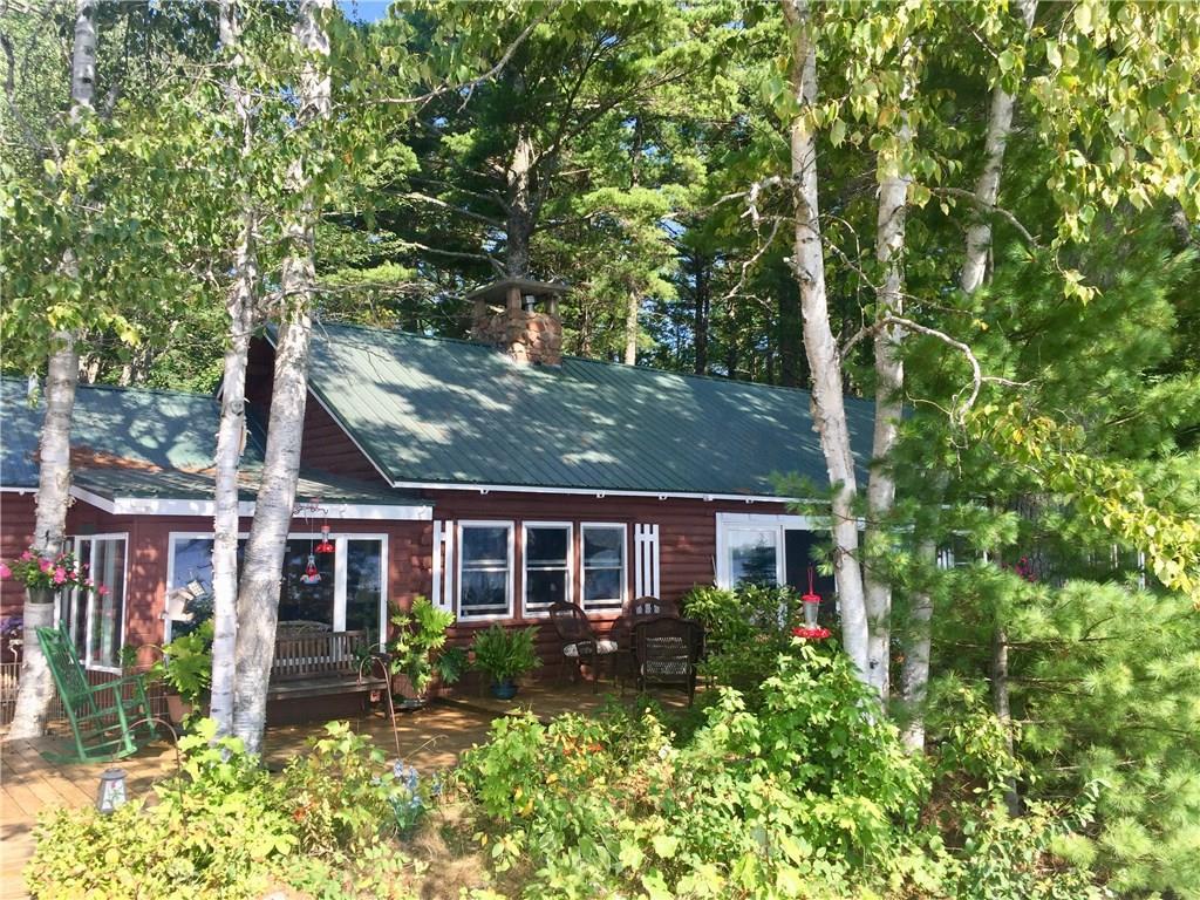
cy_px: 450
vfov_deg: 48.2
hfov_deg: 61.7
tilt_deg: +6.7
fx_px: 1005
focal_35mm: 29
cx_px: 600
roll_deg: -0.8
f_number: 2.2
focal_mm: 4.15
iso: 32
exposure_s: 1/638
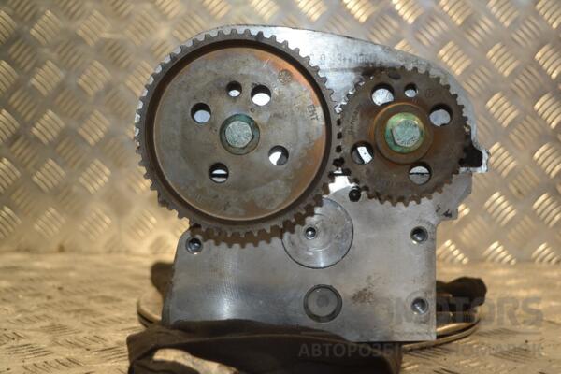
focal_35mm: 48
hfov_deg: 41.1
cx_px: 280
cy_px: 187
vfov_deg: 28.1
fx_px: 748
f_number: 4.8
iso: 360
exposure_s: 1/60
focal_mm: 32
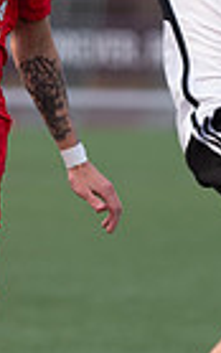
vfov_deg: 2.9
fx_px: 6931
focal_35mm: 720
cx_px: -69
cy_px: 244
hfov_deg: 1.8
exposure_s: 1/1250
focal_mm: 140
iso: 640
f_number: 3.2
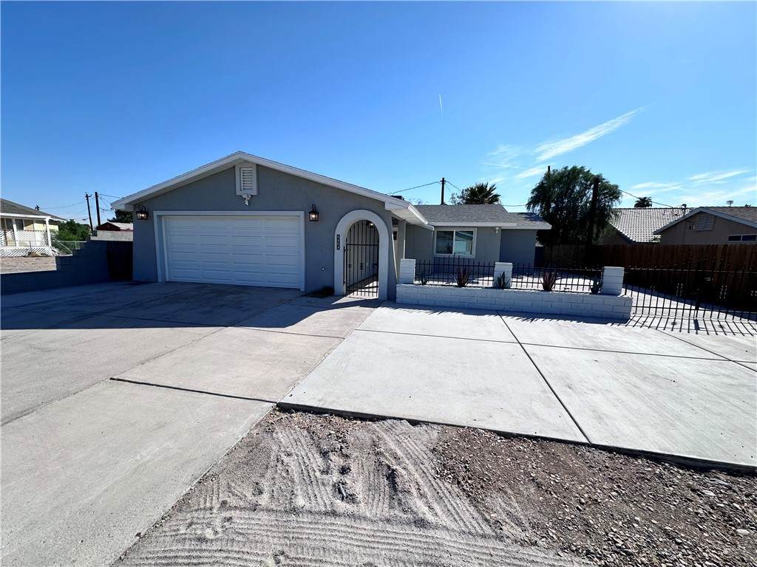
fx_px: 306
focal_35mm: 14
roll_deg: -1.7
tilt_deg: -7.2
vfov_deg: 85.7
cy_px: 284
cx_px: 378
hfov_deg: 102.1
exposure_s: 1/3205
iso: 40
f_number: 2.2
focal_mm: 2.22
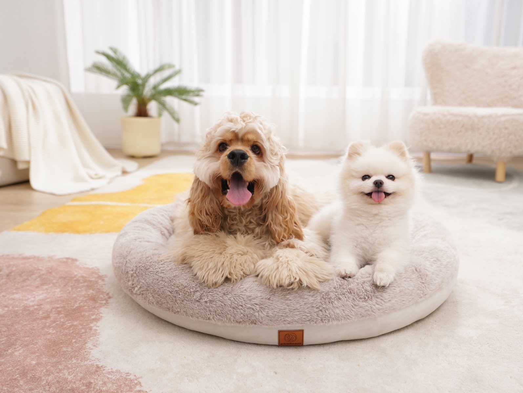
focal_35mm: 38
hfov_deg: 48.9
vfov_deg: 37.7
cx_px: 285
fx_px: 574
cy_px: 196
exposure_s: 1/125
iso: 250
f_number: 4
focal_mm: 35
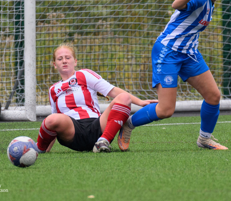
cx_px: 113
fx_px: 8925
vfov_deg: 1.3
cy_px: 108
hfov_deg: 1.5
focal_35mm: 1262
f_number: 5.6
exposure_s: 1/1250
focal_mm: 360
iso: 1000
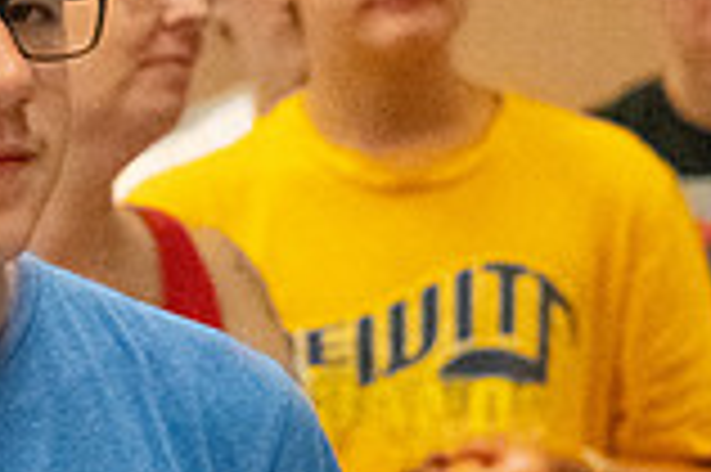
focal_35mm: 605
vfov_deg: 2.3
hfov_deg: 3.4
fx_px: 11936
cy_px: 328
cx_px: -567
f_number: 5.6
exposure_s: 1/400
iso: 10000
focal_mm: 110
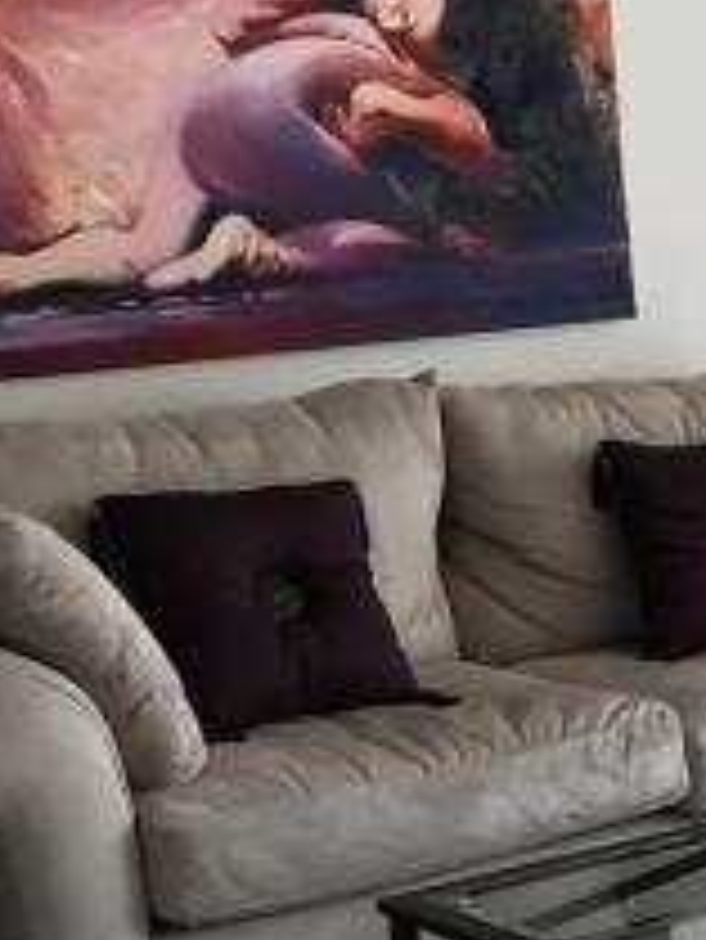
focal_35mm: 103
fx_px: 2798
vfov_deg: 19.0
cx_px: 1282
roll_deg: +0.2
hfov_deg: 13.0
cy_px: 679
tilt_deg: -11.9
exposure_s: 1/120
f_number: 1.8
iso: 32
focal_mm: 3.99
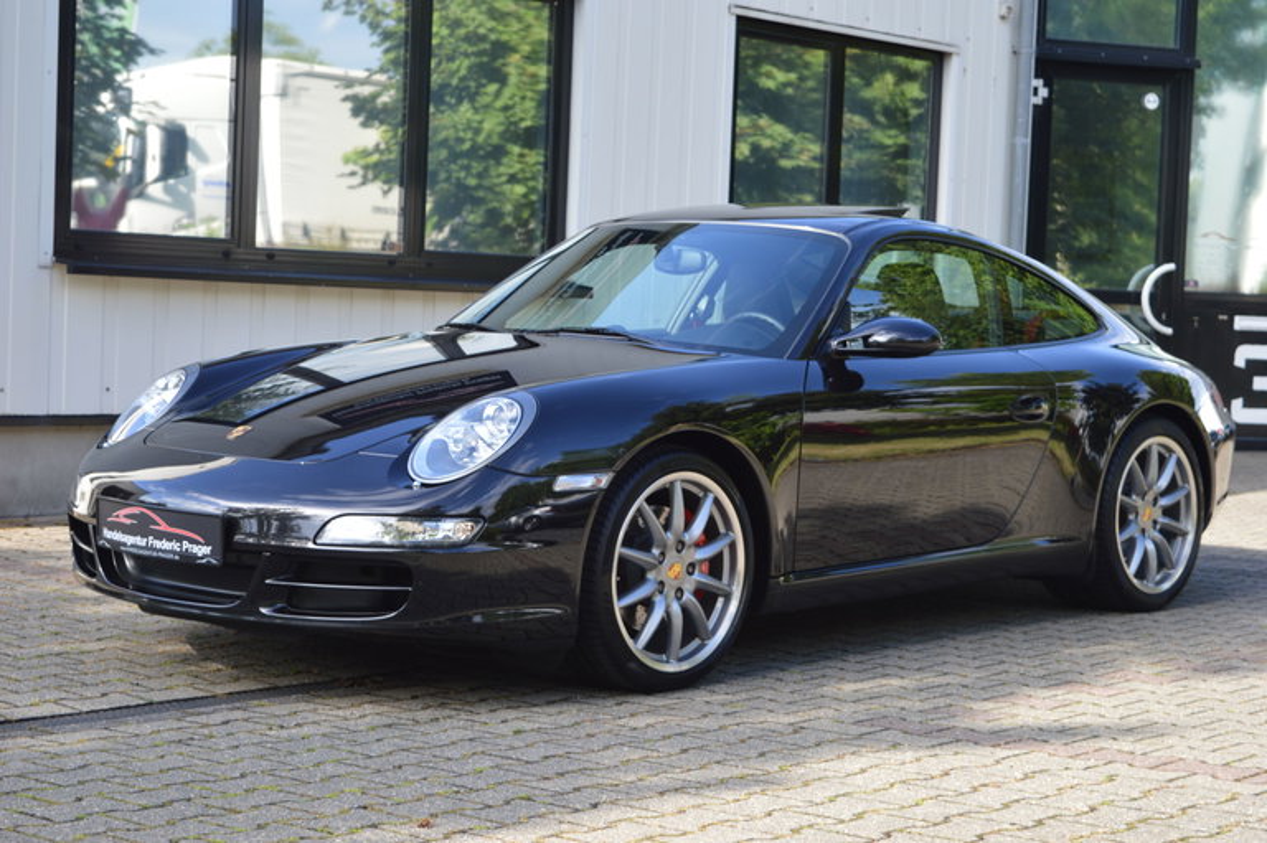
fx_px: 2374
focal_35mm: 68
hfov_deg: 29.9
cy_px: 422
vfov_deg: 20.1
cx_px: 634
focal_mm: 45
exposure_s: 1/125
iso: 125
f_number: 5.6
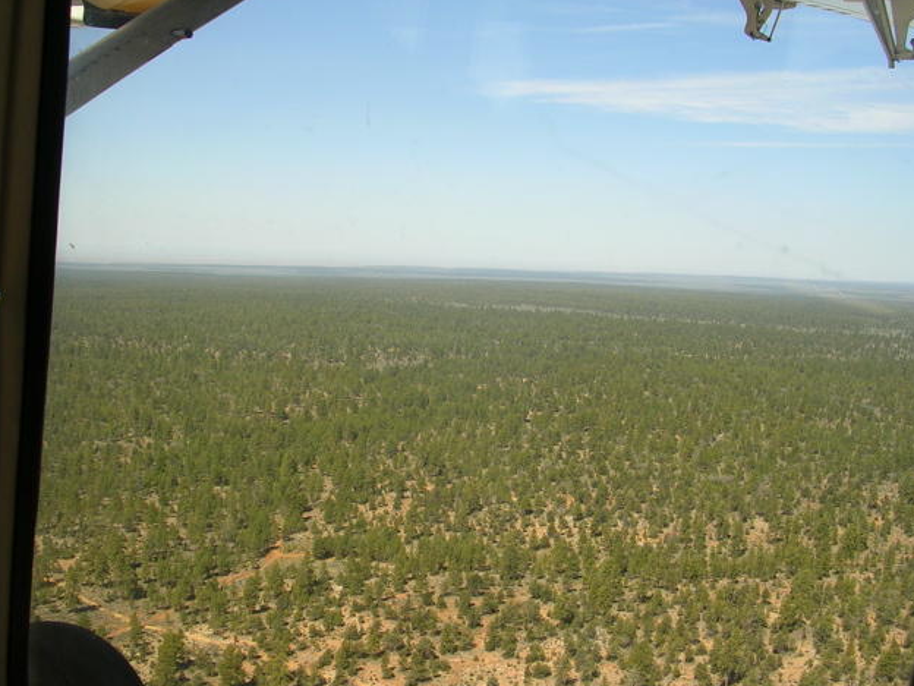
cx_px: 453
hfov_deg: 47.9
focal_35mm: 39
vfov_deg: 36.8
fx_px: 1030
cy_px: 347
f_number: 5.6
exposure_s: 1/225
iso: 50
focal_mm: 5.8
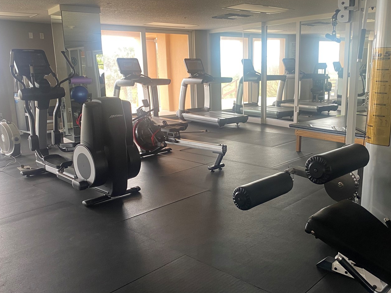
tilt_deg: -13.3
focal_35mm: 33
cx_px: 224
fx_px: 373
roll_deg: +0.6
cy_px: 152
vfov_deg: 42.9
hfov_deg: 55.1
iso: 125
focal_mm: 4.25
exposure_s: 1/70
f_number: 1.8
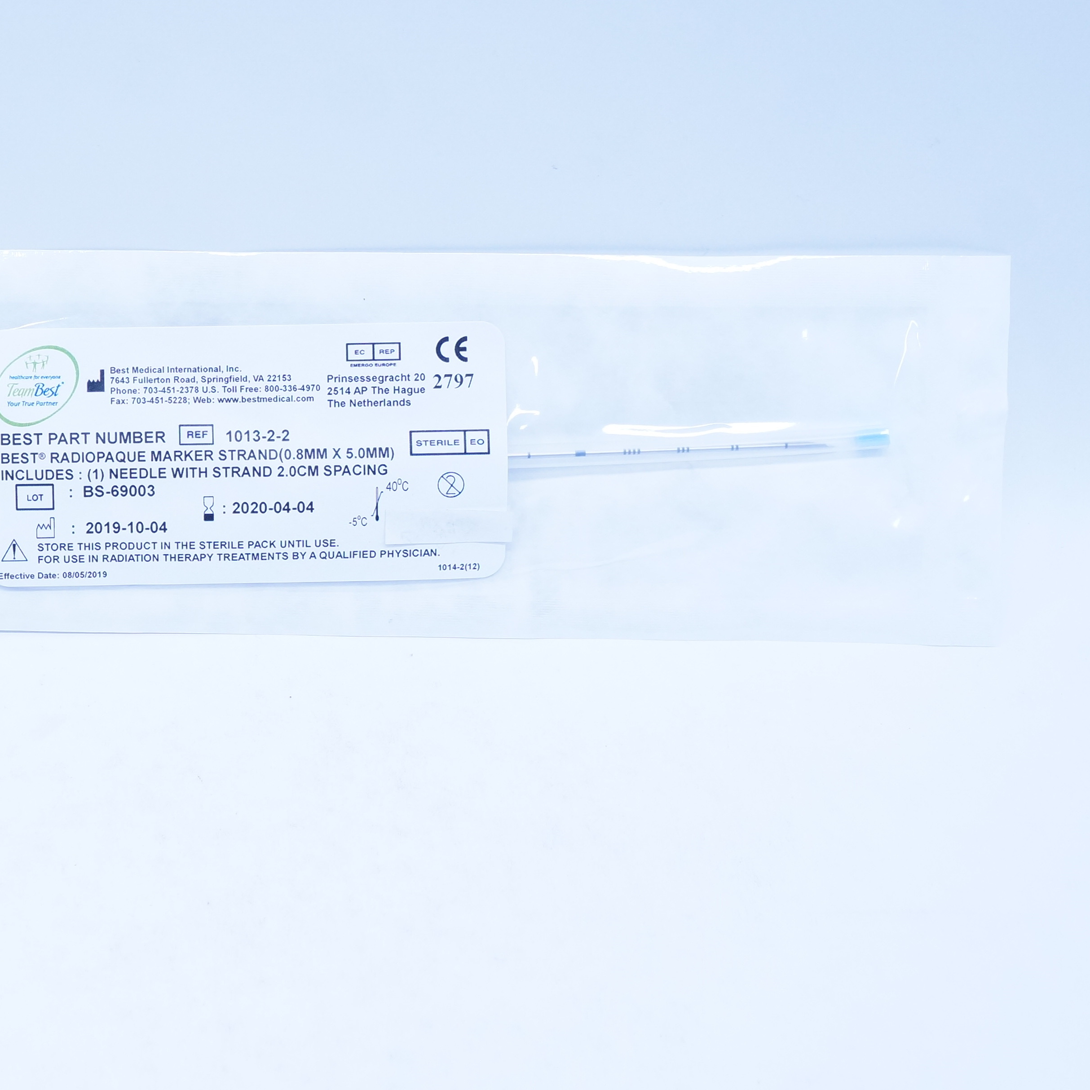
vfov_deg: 25.7
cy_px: 455
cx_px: 123
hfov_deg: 25.0
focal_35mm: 67
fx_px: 2387
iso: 800
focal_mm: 26
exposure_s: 1/160
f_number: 5.6
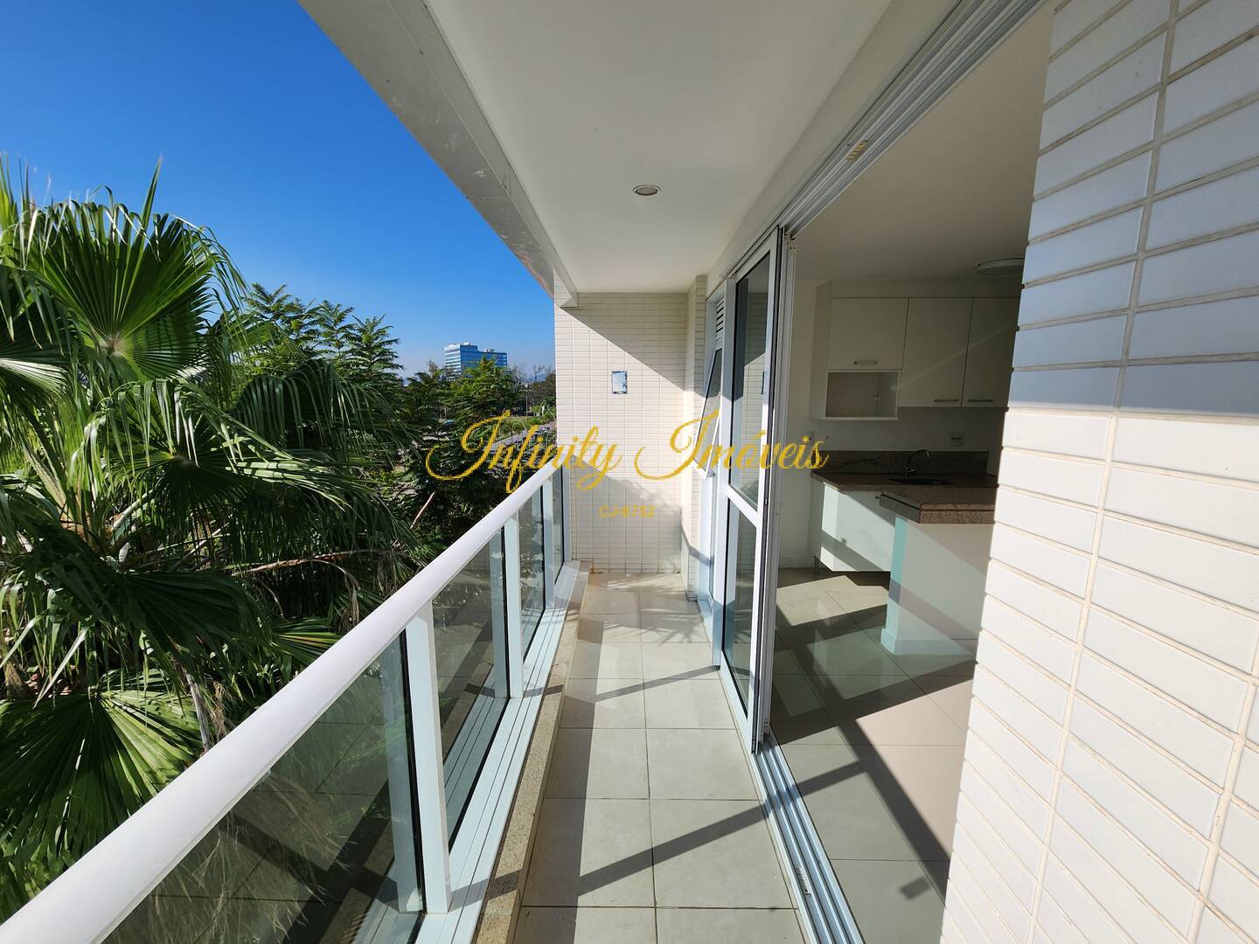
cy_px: 472
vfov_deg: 89.9
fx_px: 473
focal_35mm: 13
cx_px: 630
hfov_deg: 106.2
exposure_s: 1/2186
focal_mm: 2.2
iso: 50
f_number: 2.2
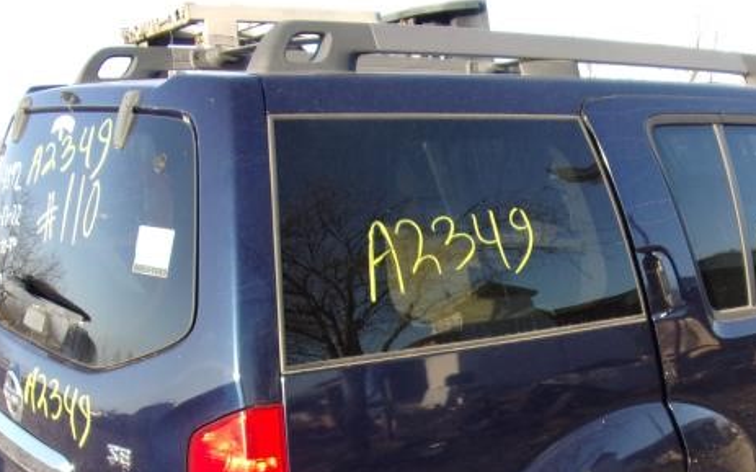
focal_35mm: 44
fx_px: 906
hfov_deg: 44.3
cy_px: 430
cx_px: 531
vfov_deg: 28.0
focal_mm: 4.3
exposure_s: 1/200
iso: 80
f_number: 3.3
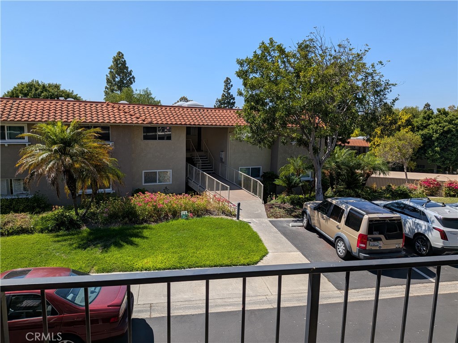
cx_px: 229
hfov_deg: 71.6
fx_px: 318
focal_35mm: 24
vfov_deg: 56.8
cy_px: 172
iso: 30
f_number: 1.7
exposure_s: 1/14085
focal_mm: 4.53
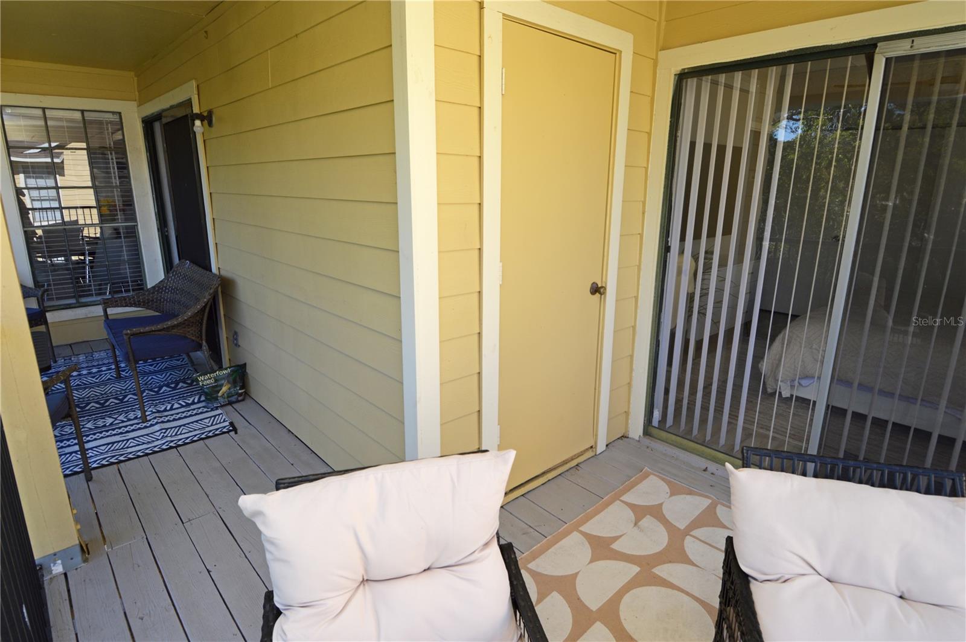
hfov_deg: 90.1
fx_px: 482
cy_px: 321
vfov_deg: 67.3
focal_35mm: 18
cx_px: 483
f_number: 5.6
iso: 125
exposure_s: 1/125
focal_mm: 12
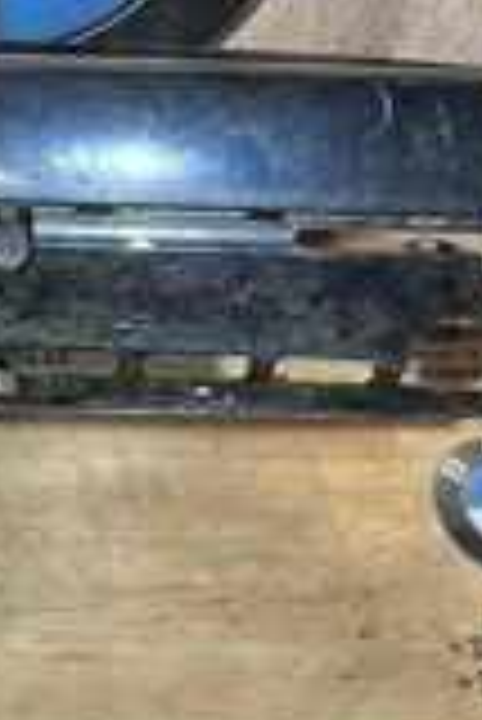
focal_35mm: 75
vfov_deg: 25.6
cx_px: -14
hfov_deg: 17.7
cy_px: -9
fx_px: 1503
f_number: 1.78
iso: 160
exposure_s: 1/50
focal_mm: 6.86
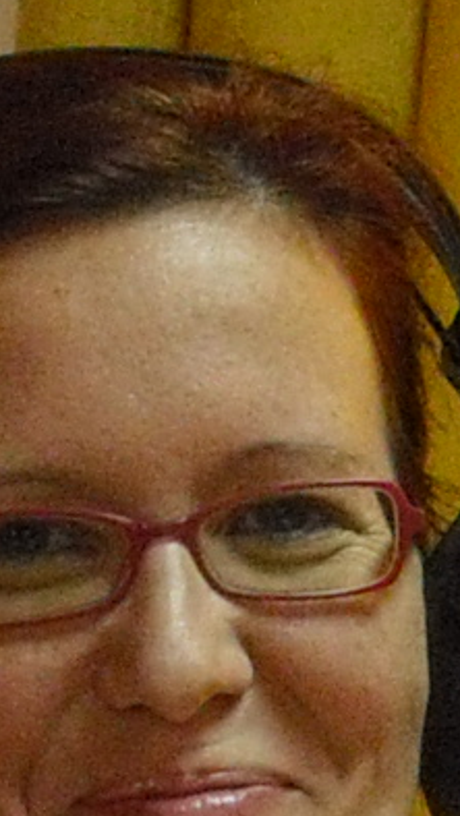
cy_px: 1065
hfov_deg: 5.0
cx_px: 860
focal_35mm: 242
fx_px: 5241
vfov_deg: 8.8
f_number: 2.8
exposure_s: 1/60
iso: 400
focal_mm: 6.2
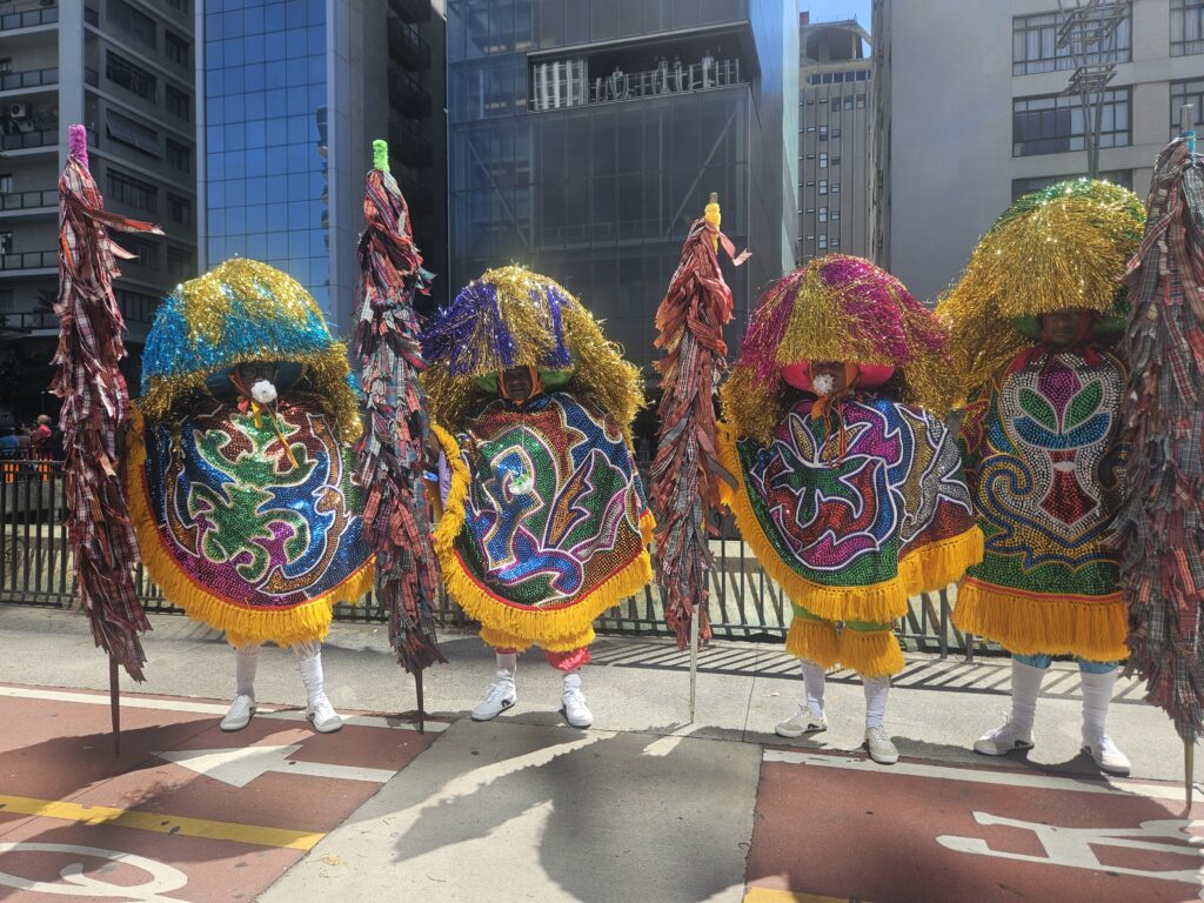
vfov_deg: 58.9
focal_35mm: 23
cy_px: 452
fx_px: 800
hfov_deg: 73.9
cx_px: 602
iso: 25
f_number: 1.8
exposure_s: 1/1154
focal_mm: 5.4
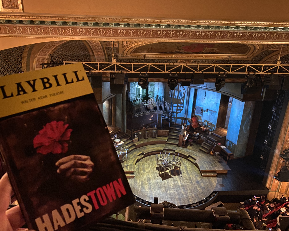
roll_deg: -1.4
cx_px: 142
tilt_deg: -24.3
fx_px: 240
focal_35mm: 28
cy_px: 116
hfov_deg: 62.2
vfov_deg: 51.5
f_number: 1.8
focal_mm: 4.25
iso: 500
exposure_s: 1/10
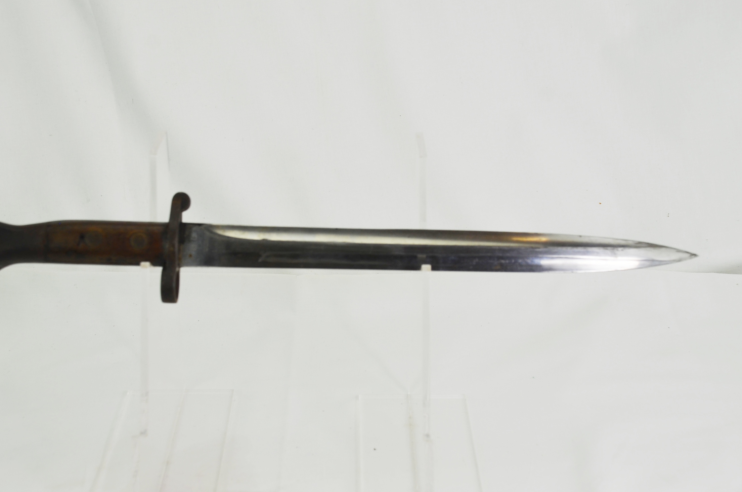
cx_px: 338
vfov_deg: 23.1
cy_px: 248
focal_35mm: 59
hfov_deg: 34.2
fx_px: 1204
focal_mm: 35
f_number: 6.3
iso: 200
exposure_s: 1/160
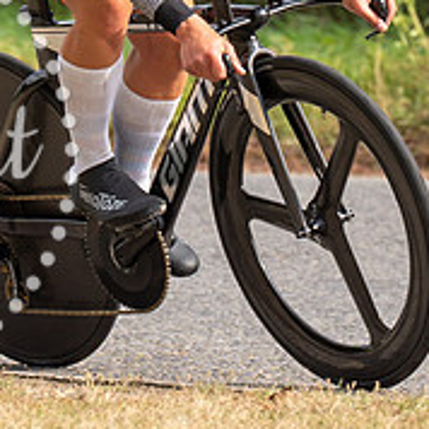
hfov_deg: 3.0
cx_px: 174
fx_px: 8076
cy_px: -80
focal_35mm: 576
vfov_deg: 3.0
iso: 160
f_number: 4
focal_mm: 110
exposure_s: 1/1000
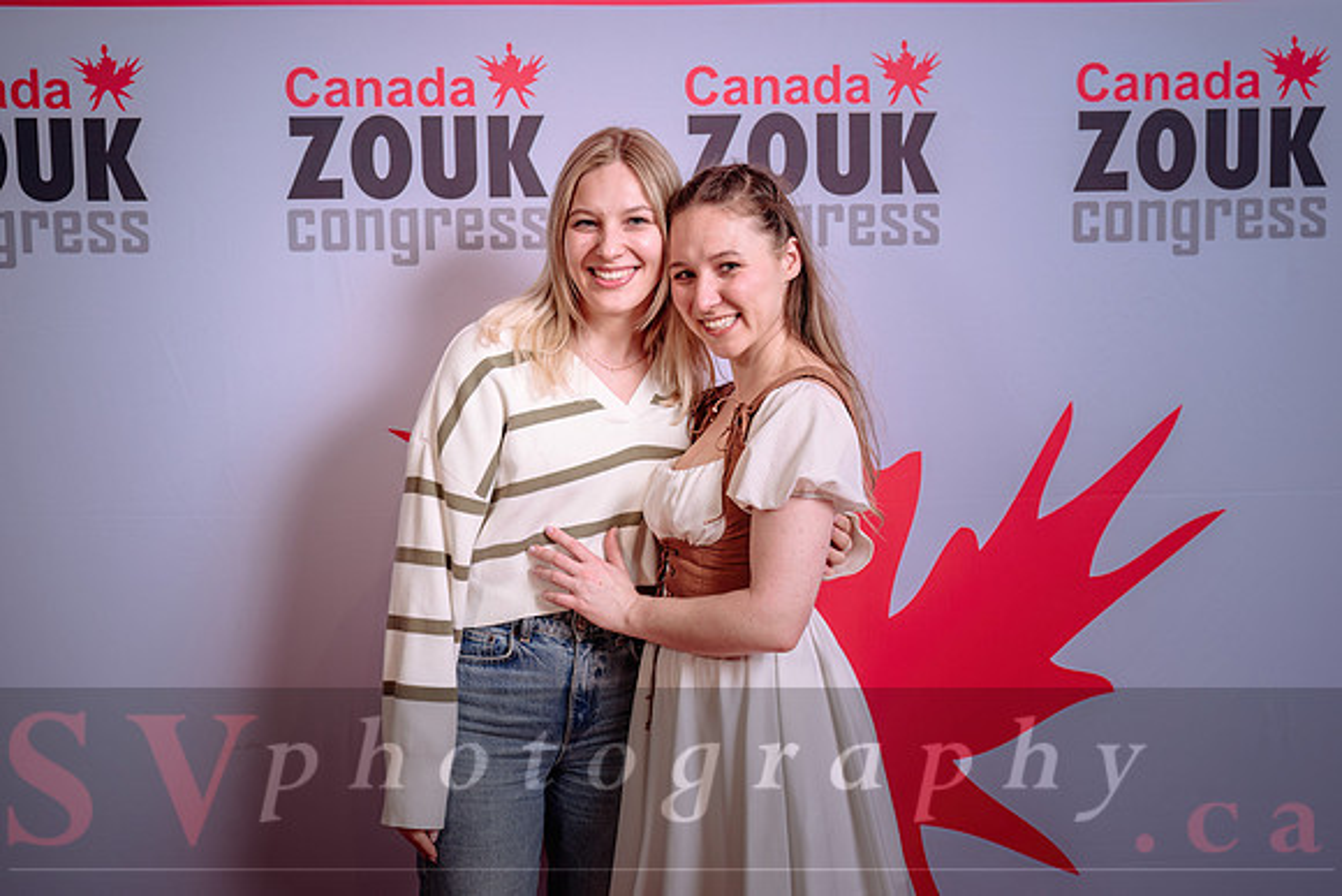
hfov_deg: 45.2
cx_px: 671
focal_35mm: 43
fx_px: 1610
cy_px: 448
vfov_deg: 31.1
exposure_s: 1/160
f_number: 5
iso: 100
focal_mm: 42
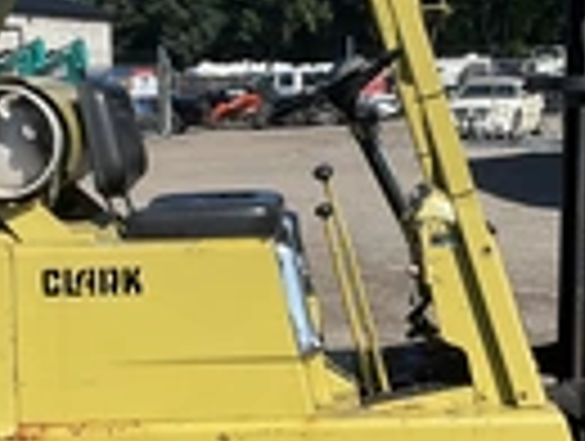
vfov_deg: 16.6
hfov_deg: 21.9
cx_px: 342
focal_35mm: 89
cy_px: 274
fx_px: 1507
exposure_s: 1/1786
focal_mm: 3
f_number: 1.8
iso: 25
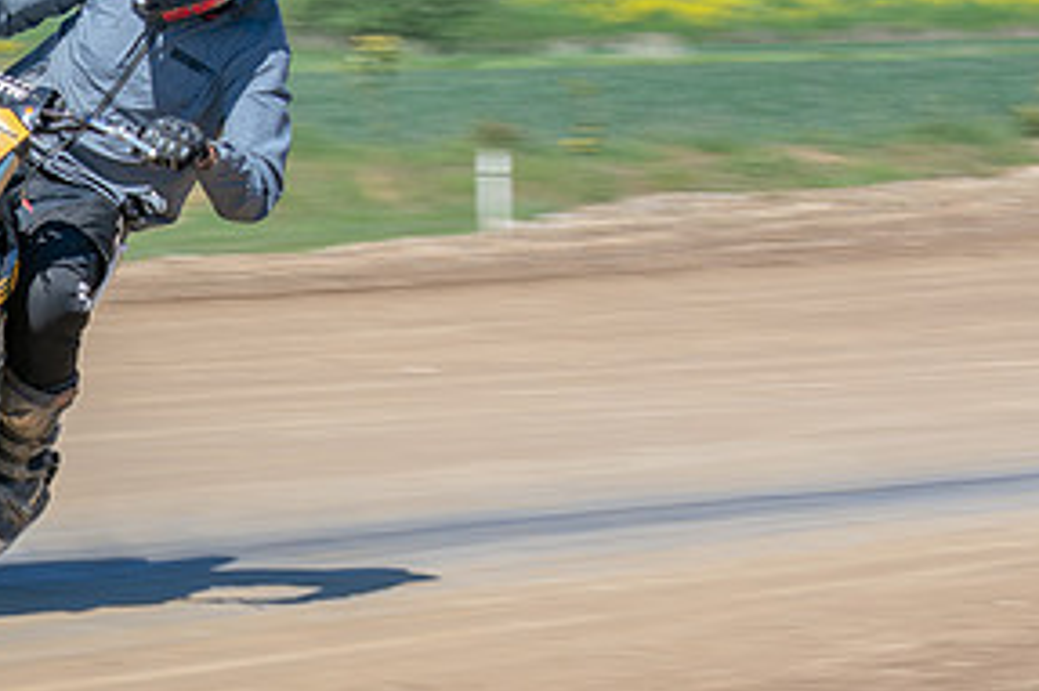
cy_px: 444
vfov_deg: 4.9
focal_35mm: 278
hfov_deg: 7.4
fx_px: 8018
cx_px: -159
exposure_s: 1/160
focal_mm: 70
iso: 200
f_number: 8
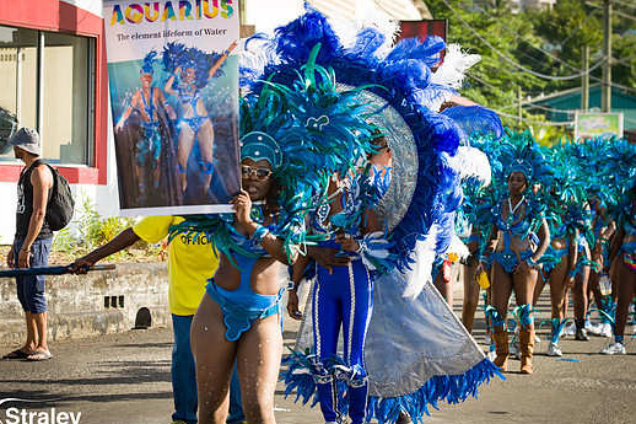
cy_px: 216
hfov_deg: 19.8
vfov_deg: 13.3
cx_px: 328
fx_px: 1819
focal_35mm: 103
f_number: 6.3
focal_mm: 92
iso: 100
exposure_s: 1/200
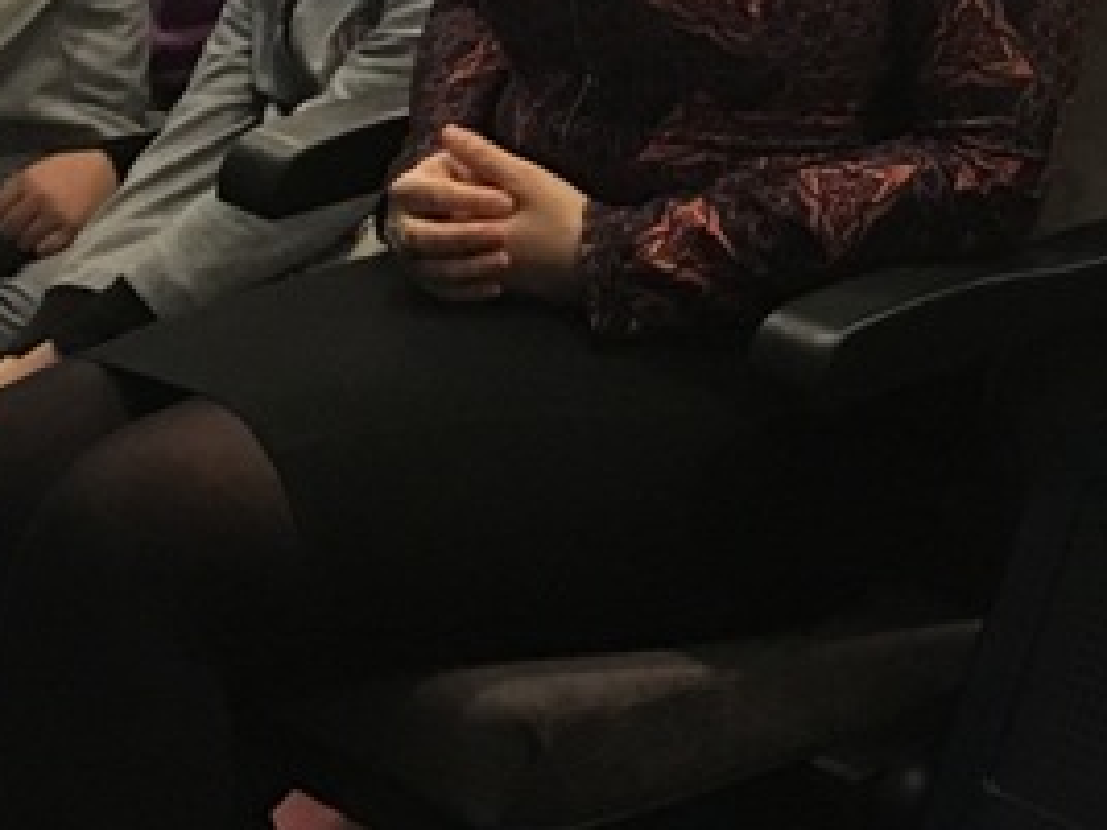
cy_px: -624
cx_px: 1066
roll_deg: +2.2
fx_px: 3550
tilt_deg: -6.1
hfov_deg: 17.4
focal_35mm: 111
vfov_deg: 12.3
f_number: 2.2
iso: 200
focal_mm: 4.15
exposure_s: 1/25
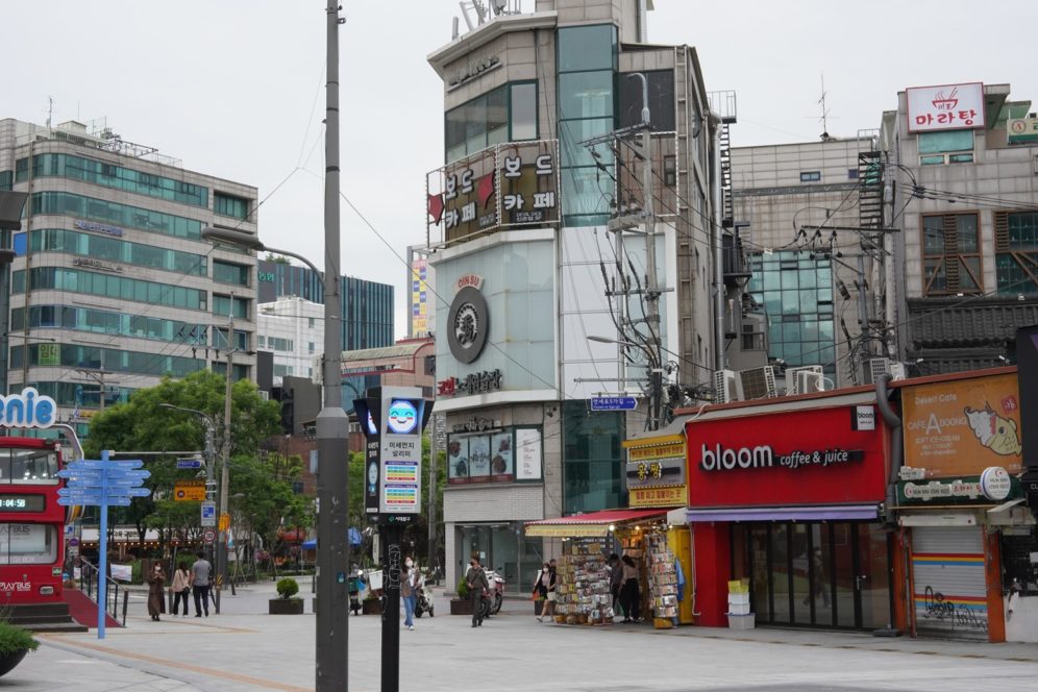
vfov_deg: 29.8
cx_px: 517
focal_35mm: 45
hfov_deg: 43.6
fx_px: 1297
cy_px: 295
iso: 800
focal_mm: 35
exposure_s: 1/125
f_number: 18
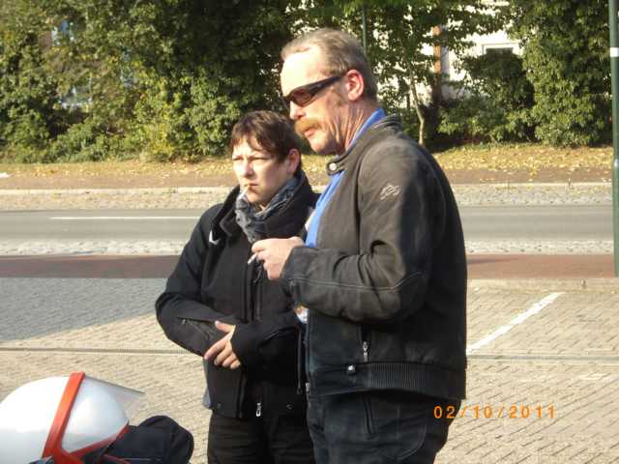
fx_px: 2021
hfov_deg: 17.4
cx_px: 310
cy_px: 232
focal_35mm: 113
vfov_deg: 13.1
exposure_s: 1/160
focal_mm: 23.7
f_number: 5.4
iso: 100
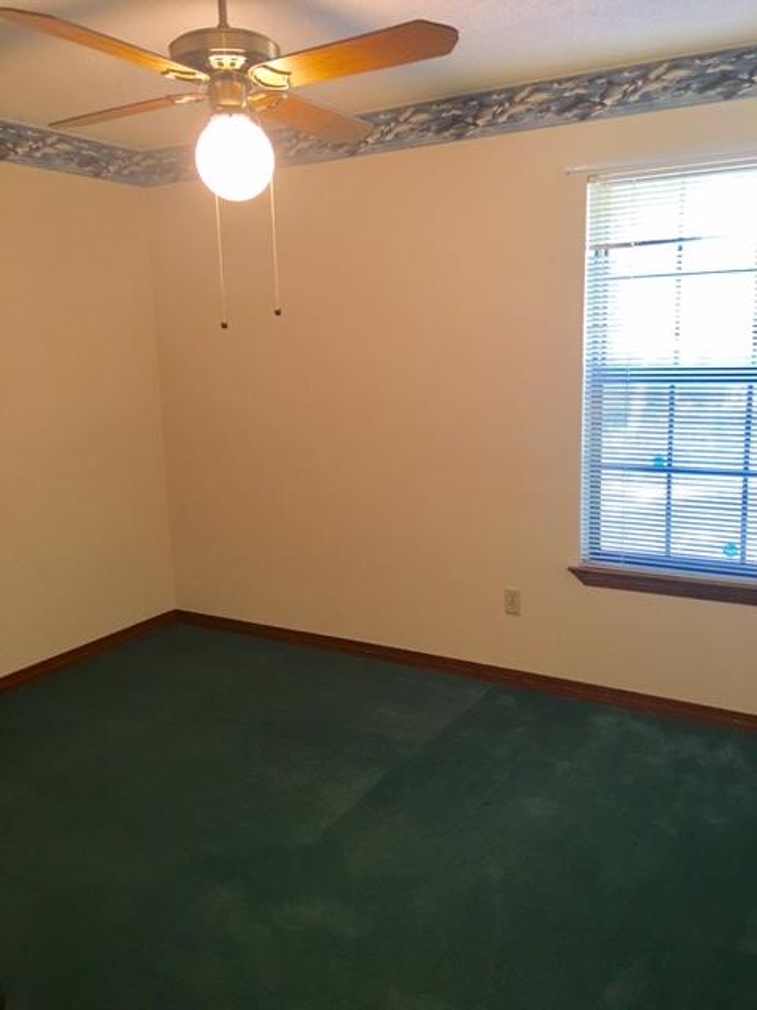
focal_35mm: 29
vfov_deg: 61.7
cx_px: 378
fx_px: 846
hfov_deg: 48.2
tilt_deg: -9.7
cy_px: 505
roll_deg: +1.6
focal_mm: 4.15
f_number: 2.2
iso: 64
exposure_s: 1/15
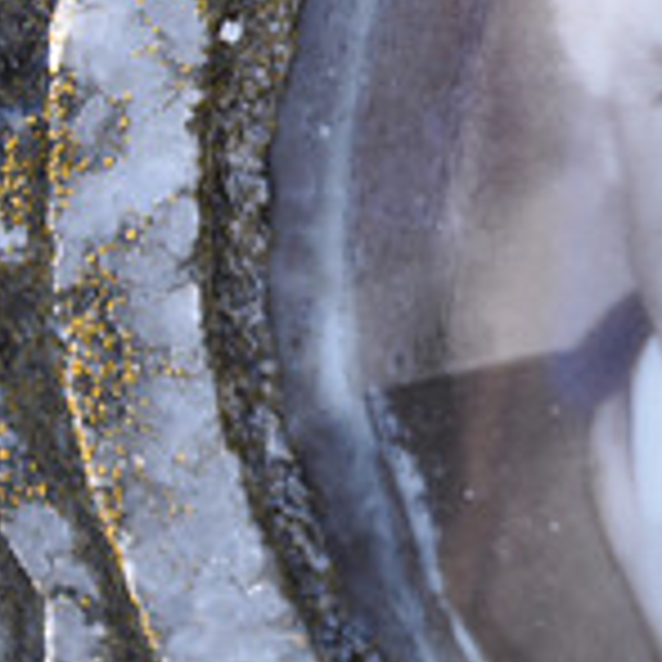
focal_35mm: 262
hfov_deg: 6.6
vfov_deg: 6.7
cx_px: 820
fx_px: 5669
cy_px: 160
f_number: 5.6
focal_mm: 52
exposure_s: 1/125
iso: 200
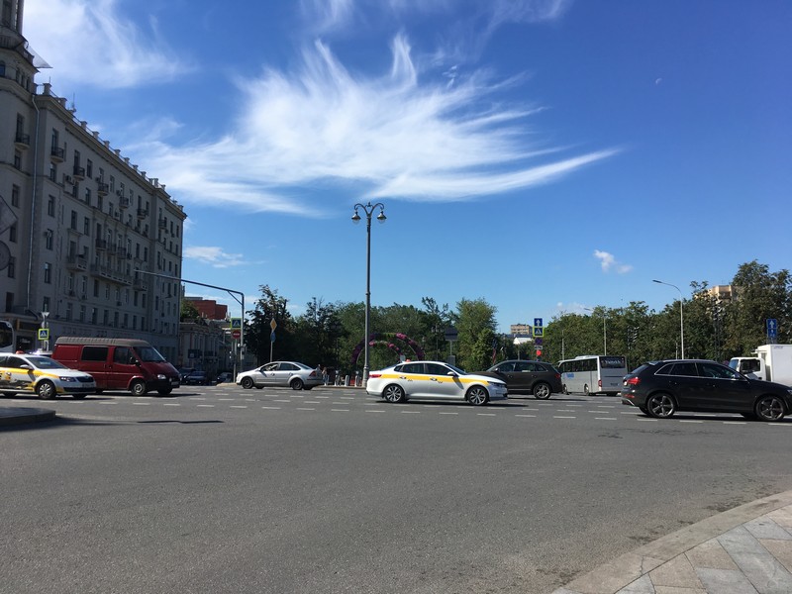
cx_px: 396
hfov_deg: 61.7
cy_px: 297
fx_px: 664
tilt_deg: +3.4
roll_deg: +0.3
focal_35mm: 29
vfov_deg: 48.2
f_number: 2.2
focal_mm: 4.15
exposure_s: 1/1709
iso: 25
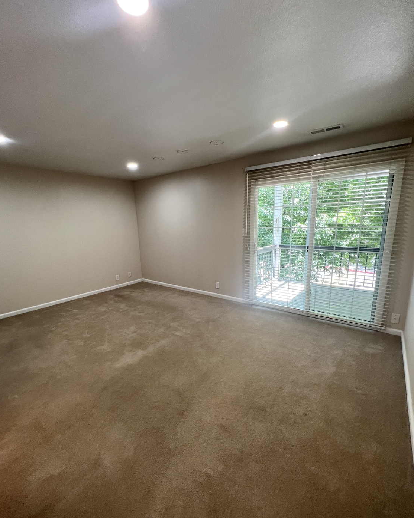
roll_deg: +3.2
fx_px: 214
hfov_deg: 88.0
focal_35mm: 14
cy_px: 274
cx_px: 206
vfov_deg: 100.6
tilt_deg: -11.4
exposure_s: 1/120
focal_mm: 1.57
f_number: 1.8
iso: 160
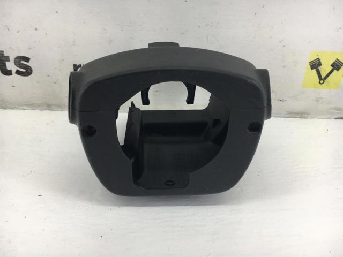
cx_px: 172
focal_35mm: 29
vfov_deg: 48.2
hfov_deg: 61.7
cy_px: 128
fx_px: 287
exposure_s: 1/50
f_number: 2.2
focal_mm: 4.15
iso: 32
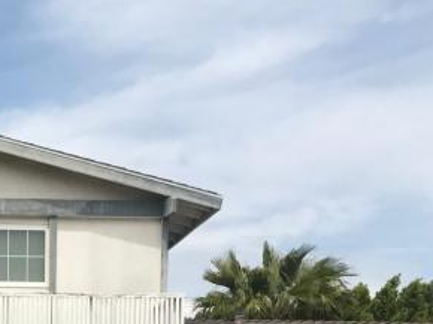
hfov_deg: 19.3
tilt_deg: +0.7
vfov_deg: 14.0
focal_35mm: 99
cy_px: 475
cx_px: 4
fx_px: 1237
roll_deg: -0.7
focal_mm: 3.99
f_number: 1.8
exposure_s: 1/3300
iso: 20
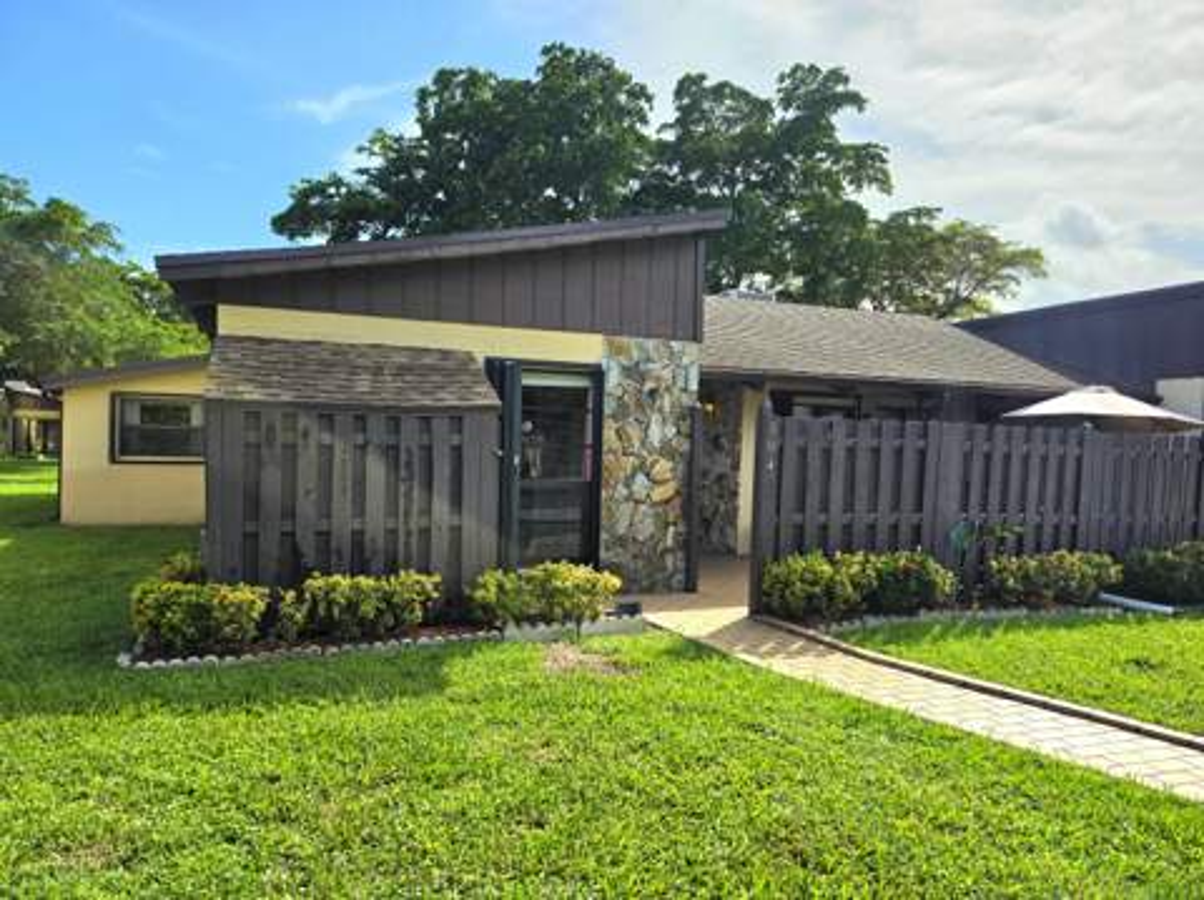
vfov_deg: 58.8
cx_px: 602
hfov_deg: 74.0
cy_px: 450
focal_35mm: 23
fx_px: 799
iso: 40
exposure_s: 1/10000
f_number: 1.4
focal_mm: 6.5
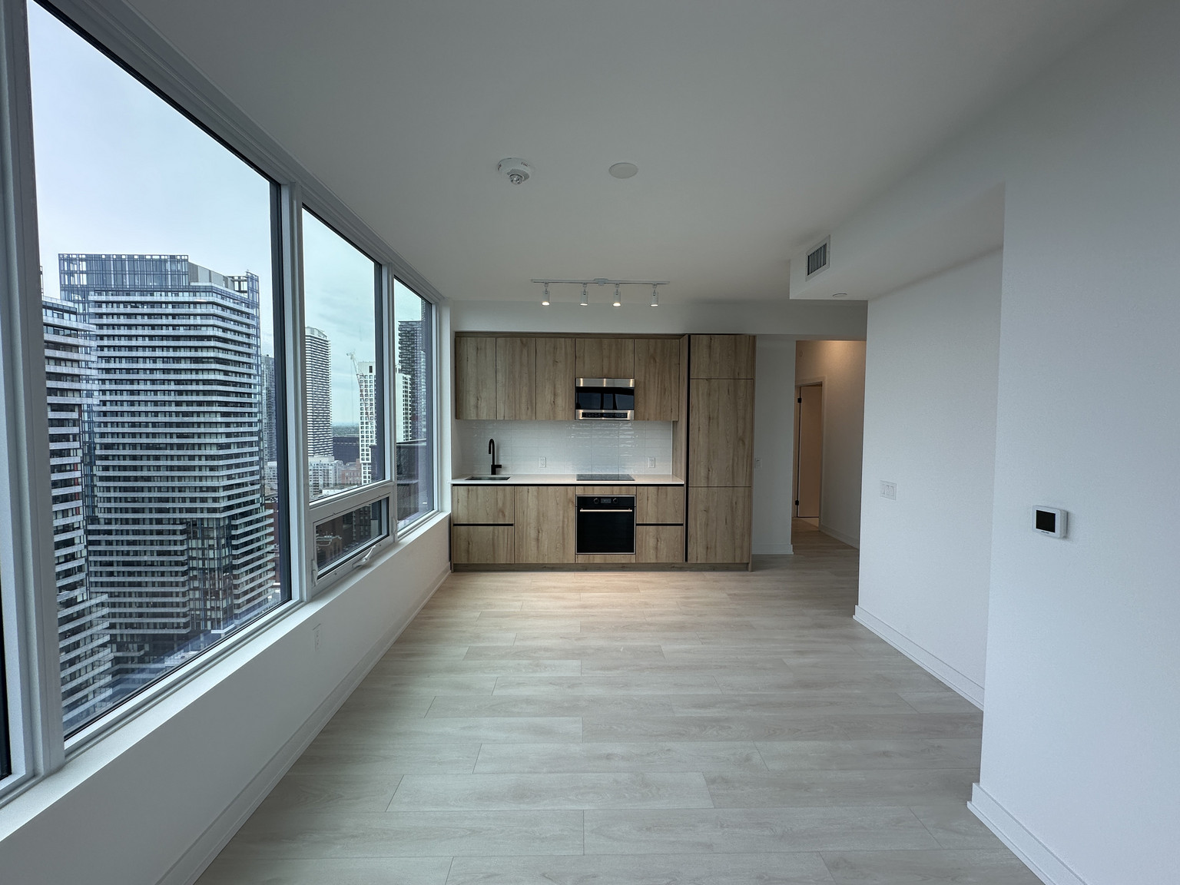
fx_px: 477
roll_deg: -0.3
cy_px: 442
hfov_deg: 102.1
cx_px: 590
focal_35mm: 14
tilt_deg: -2.4
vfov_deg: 85.7
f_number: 2.2
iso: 40
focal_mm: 2.22
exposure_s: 1/175
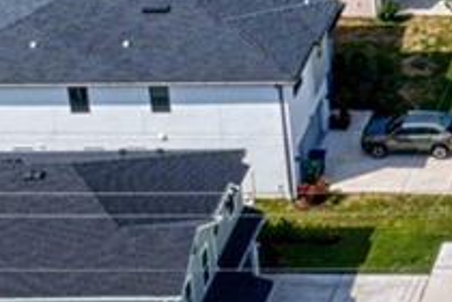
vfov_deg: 6.1
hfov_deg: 8.8
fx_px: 2674
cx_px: 1083
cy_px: -494
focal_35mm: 213
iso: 160
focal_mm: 14.45
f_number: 8
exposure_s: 1/640
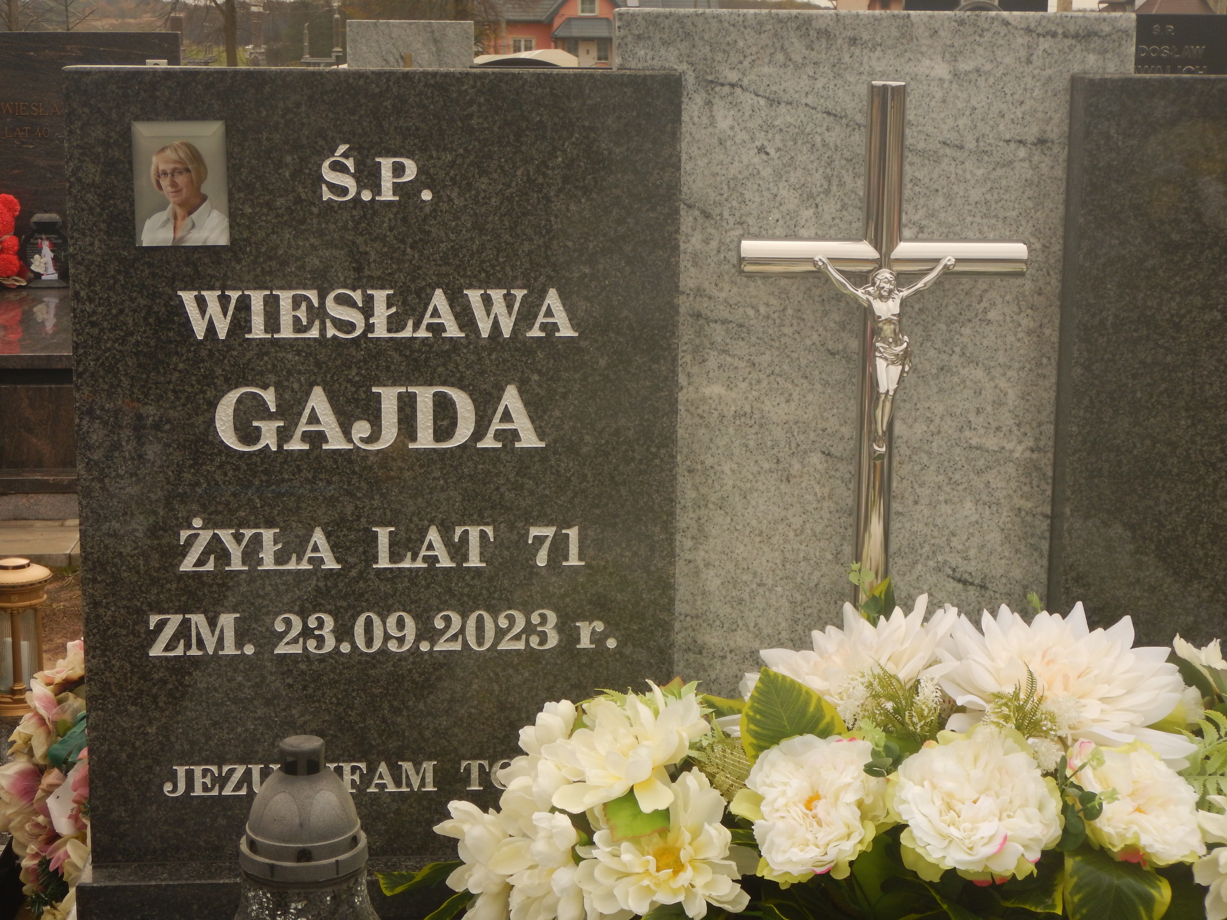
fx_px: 2162
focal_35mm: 61
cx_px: 614
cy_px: 460
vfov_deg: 24.0
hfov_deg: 31.7
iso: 125
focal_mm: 11
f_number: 4.4
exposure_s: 1/200
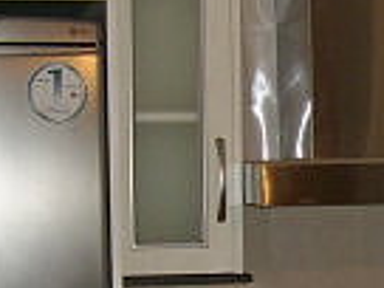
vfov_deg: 11.2
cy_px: 248
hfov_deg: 14.8
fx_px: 1464
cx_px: 344
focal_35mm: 132
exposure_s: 1/30
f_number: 2.8
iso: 100
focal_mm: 5.95
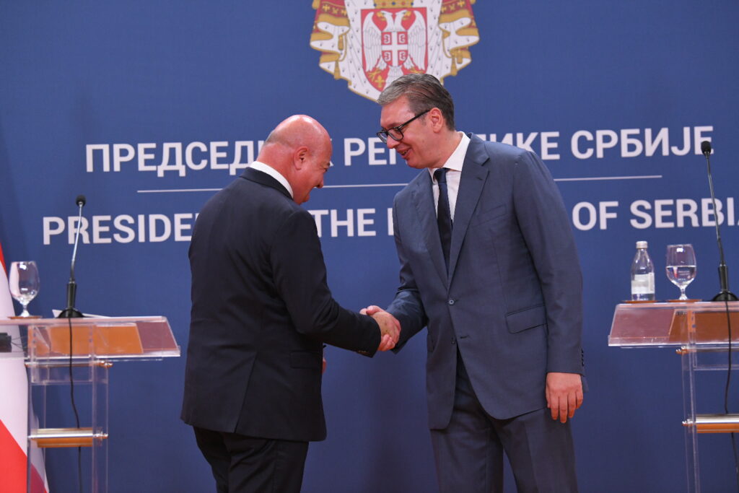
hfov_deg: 15.8
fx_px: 2669
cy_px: 246
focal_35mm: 130
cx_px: 370
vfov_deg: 10.6
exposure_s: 1/400
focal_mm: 130
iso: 3200
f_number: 4
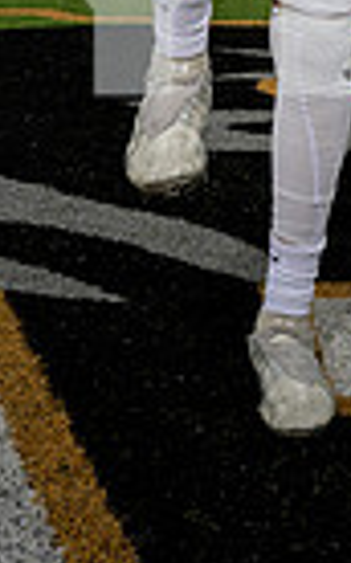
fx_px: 1779
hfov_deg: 11.3
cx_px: 241
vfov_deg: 16.2
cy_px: -314
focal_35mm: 116
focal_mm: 35
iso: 250
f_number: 8
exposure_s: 1/250
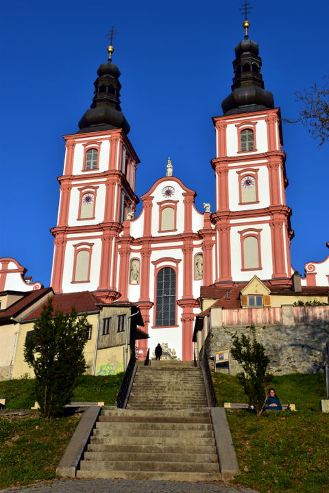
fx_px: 617
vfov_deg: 43.6
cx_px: 164
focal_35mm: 45
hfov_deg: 29.9
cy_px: 246
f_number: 11
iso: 250
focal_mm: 30
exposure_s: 1/500
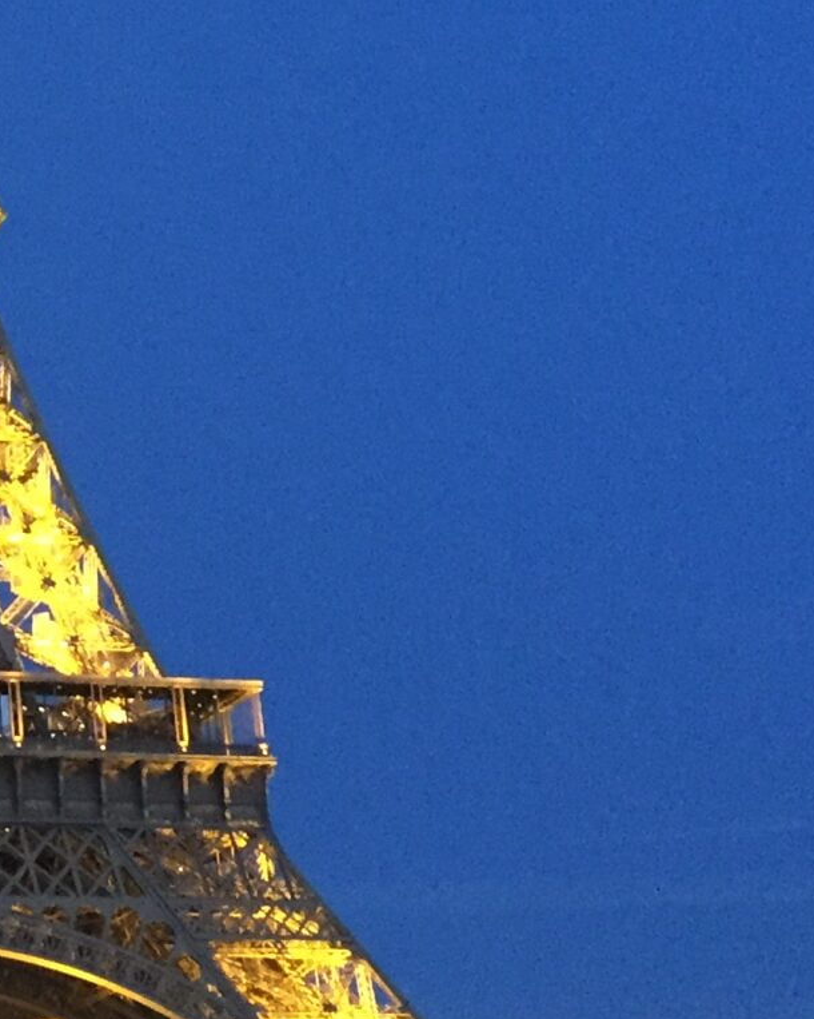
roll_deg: +2.0
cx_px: -180
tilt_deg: +26.1
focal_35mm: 95
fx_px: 2862
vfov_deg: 19.7
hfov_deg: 15.6
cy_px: 41
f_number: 2.2
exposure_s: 1/15
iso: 250
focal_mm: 4.2
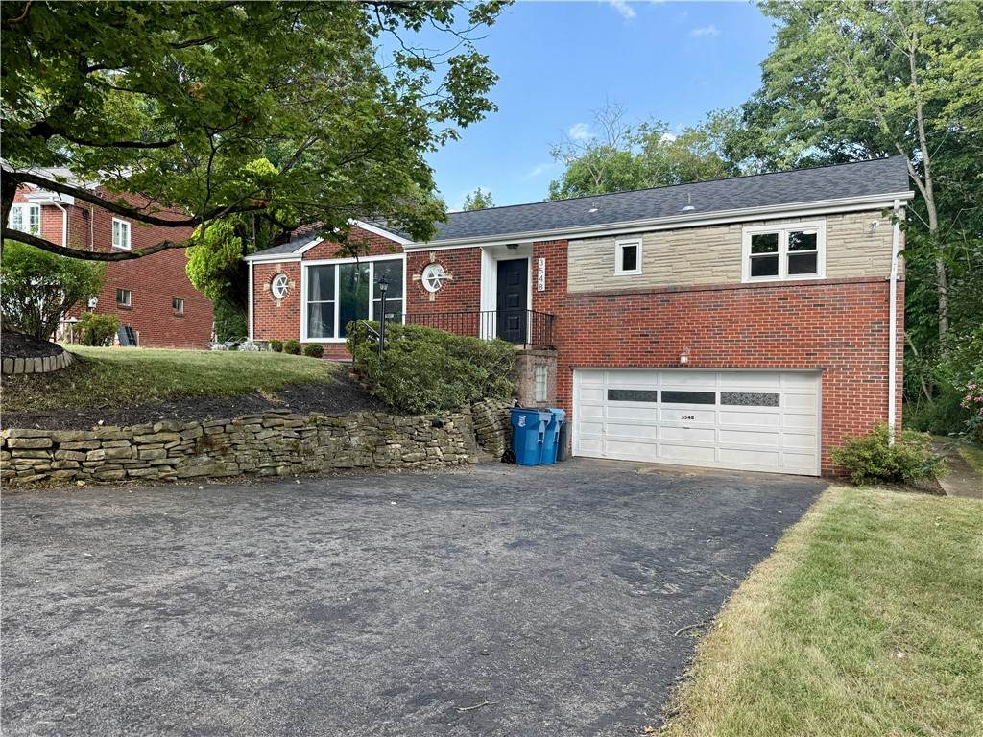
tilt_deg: -0.4
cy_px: 368
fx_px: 682
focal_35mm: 24
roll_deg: -1.5
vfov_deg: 56.8
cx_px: 492
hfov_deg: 71.6
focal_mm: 6.76
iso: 100
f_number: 1.78
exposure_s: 1/796
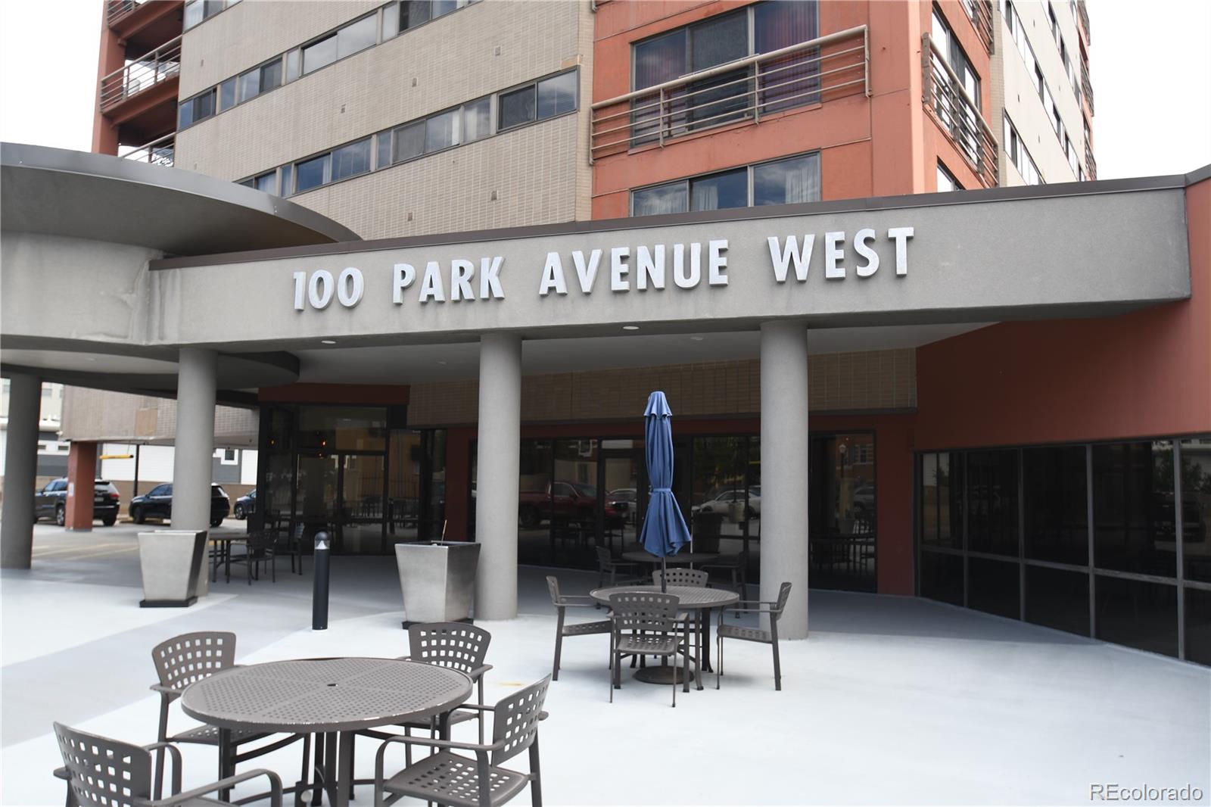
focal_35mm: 25
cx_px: 606
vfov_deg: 51.3
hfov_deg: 71.5
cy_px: 404
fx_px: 841
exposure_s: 1/160
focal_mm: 17
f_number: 5.6
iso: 100
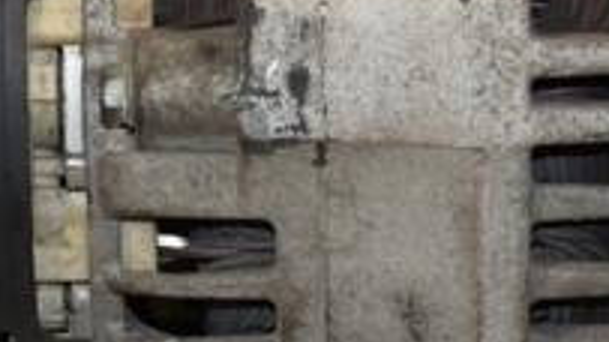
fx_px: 4649
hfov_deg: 7.5
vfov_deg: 4.2
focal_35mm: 288
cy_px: 135
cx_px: 345
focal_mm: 62
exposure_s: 1/200
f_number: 6.3
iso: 800
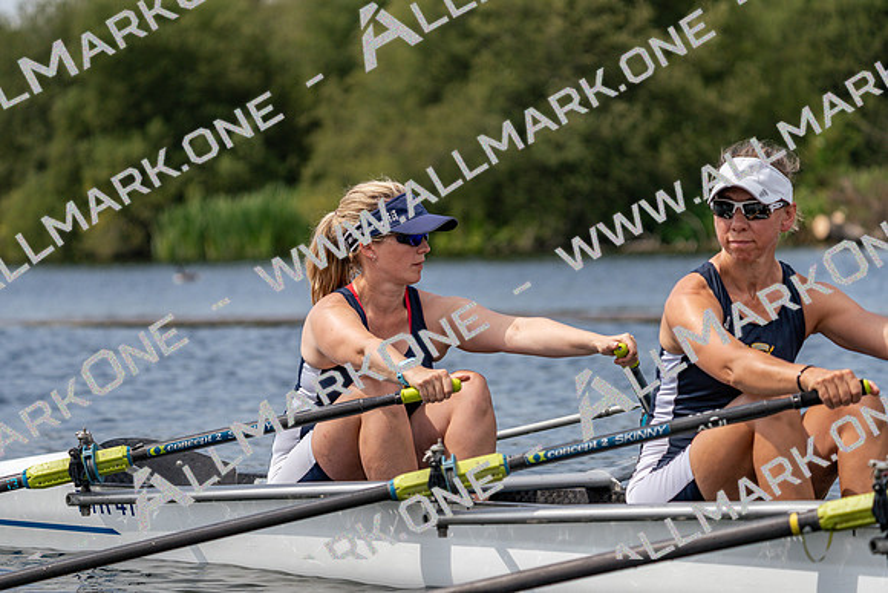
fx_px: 4934
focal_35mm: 200
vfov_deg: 6.9
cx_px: 444
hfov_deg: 10.3
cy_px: 296
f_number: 5.6
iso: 250
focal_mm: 200
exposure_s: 1/1600
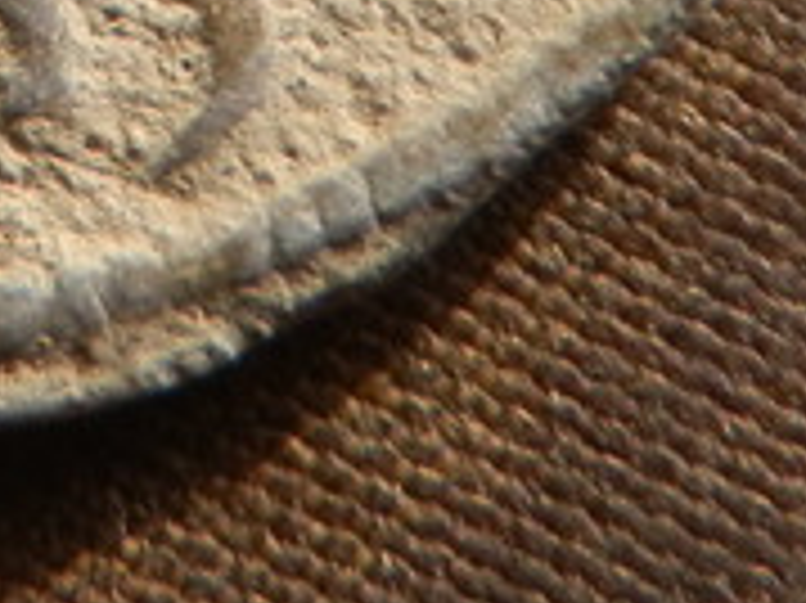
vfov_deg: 7.0
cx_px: -344
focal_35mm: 203
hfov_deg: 9.5
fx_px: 4723
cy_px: -756
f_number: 3.5
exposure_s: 1/400
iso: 80
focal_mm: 6.17
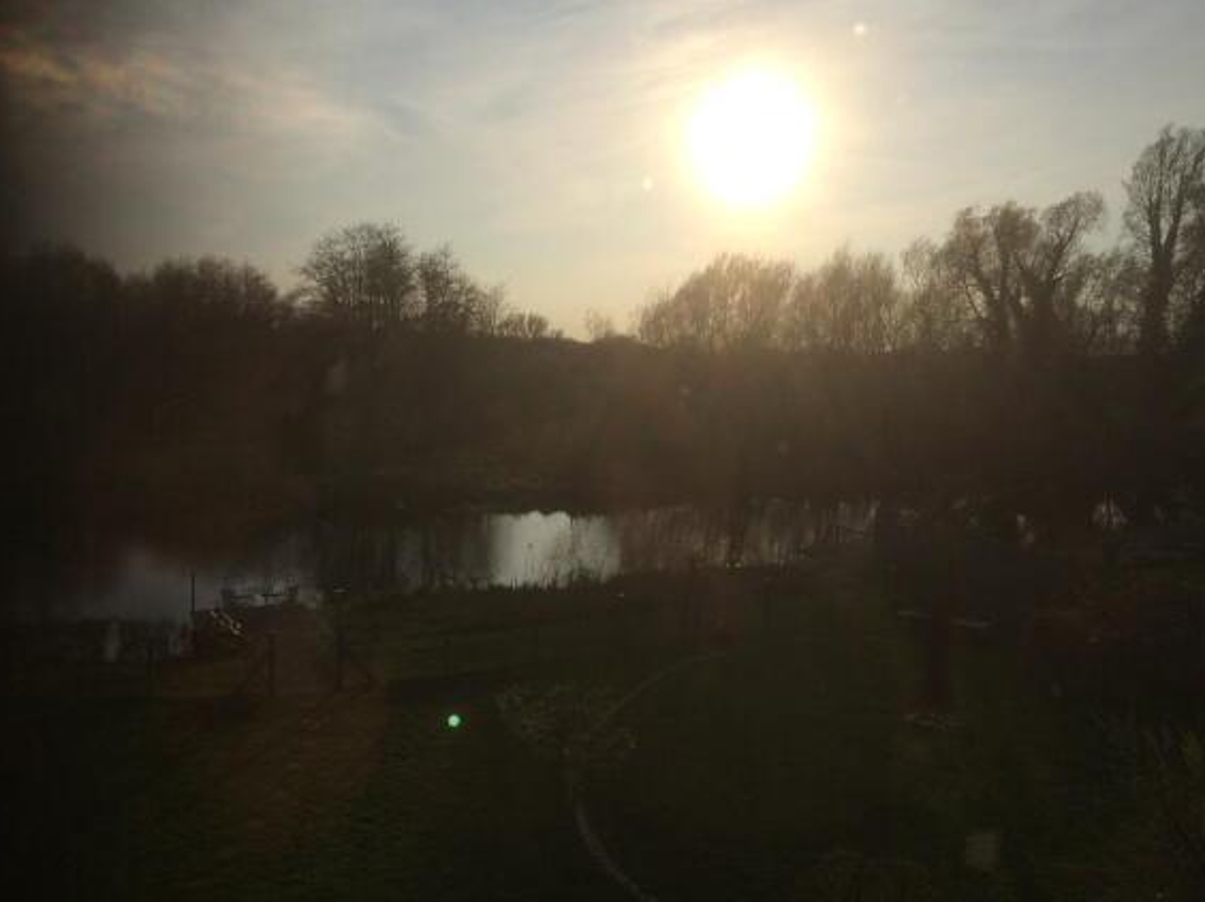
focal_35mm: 30
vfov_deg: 46.7
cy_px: 446
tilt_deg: -6.8
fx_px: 1043
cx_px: 597
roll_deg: -1.4
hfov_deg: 60.0
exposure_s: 1/6849
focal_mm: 4.15
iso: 32
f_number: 2.2
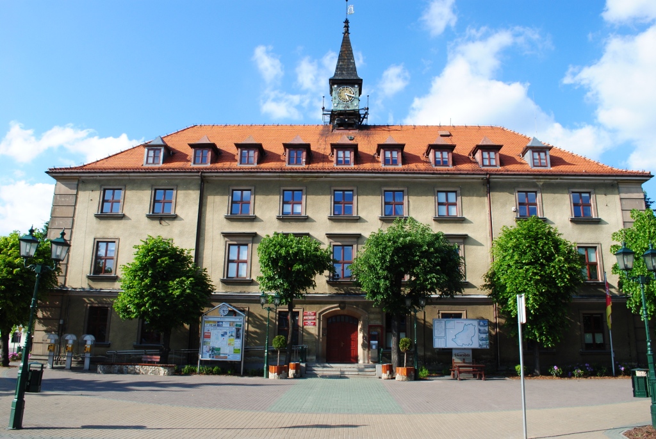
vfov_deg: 48.0
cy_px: 220
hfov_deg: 67.3
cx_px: 328
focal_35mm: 27
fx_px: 492
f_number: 10
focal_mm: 18
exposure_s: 1/200
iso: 200
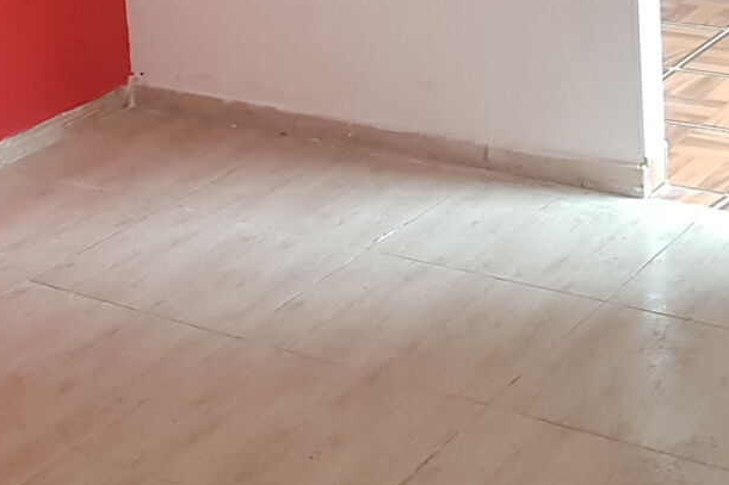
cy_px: -205
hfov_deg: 22.9
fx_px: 1721
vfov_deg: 15.1
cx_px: -12
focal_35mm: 85
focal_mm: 4.2
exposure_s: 1/30
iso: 200
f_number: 1.7
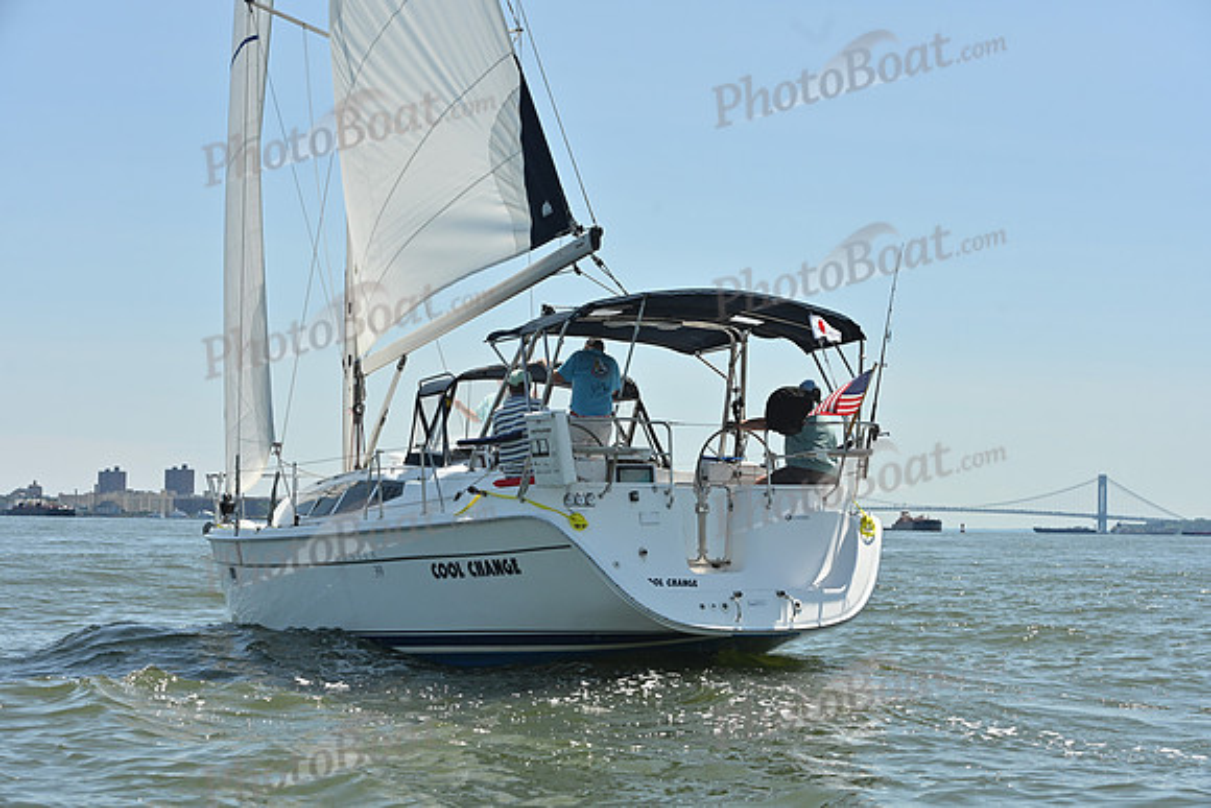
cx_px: 606
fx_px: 2355
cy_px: 404
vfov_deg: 19.5
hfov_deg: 28.8
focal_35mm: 70
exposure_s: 1/1600
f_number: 8
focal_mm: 70
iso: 320
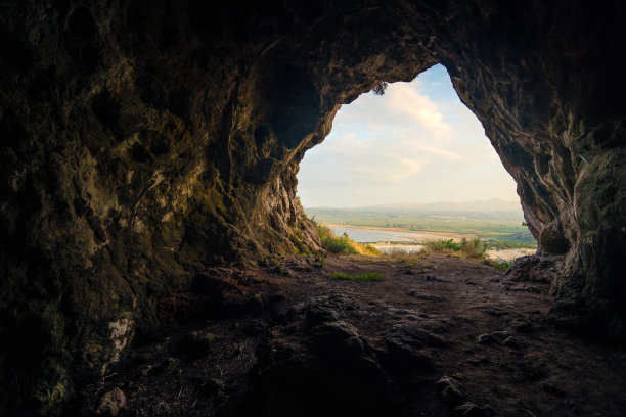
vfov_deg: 70.4
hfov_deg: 93.3
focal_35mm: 17
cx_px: 313
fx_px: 296
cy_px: 208
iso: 320
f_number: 4
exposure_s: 1/160
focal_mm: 17
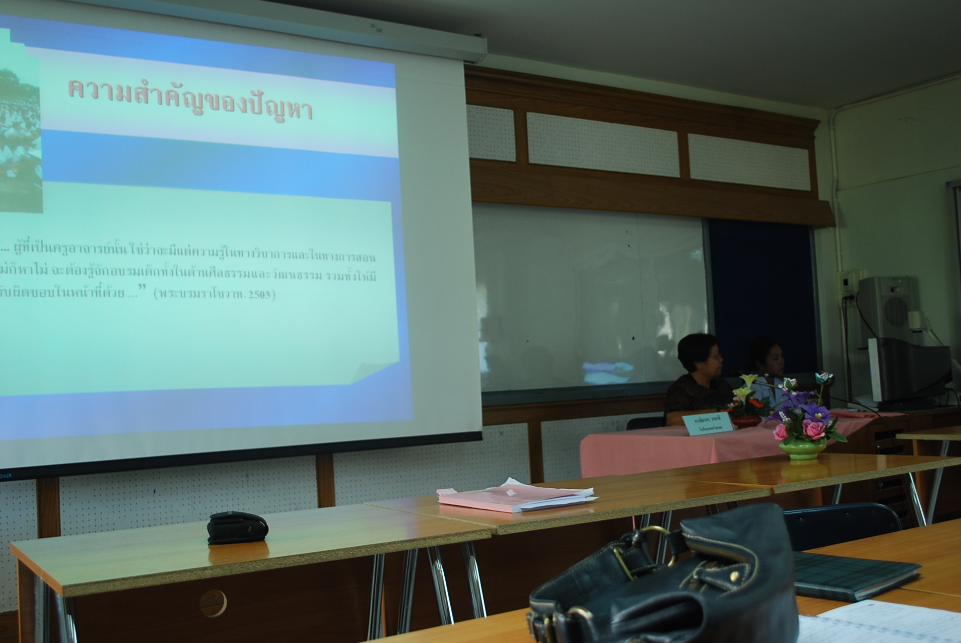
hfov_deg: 49.5
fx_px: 1042
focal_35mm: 39
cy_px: 322
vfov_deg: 34.3
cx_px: 480
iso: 200
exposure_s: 1/10
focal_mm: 26
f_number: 4.2
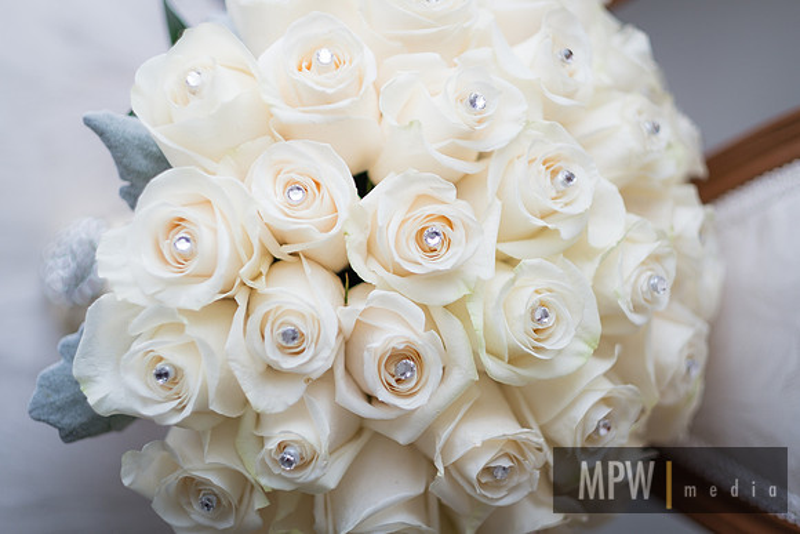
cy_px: 267
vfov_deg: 16.3
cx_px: 400
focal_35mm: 84
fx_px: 1867
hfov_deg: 24.2
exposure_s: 1/500
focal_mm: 56
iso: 200
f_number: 1.2
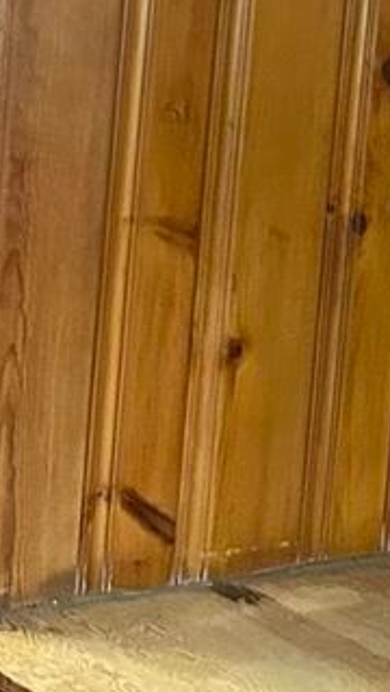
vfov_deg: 15.8
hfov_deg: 9.0
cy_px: 1
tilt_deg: -5.7
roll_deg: -3.5
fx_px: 2439
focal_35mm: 133
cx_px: -89
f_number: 1.5
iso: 400
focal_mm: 5.7
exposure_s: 1/60
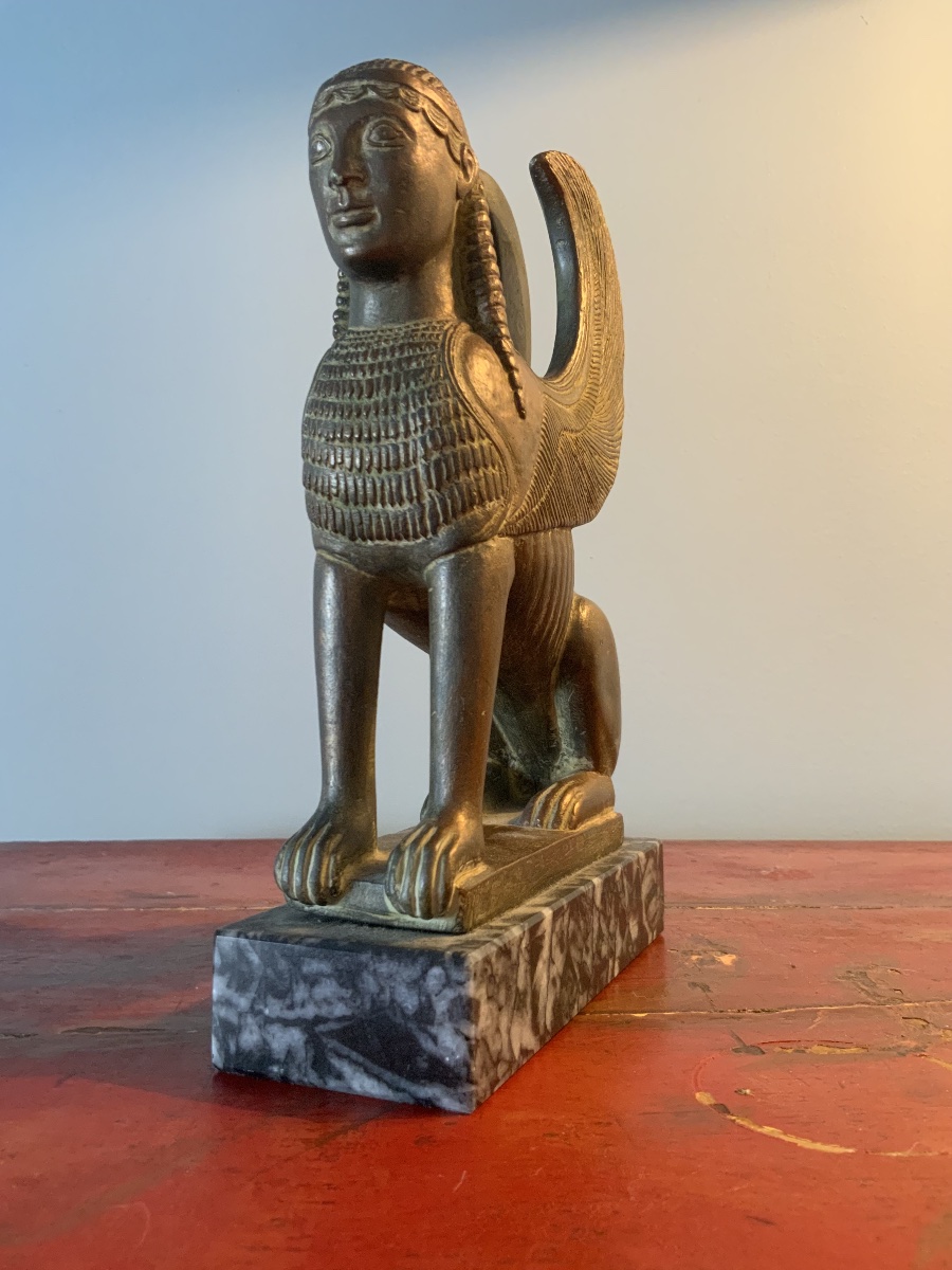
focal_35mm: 29
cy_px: 635
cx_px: 476
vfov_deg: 61.7
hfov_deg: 48.2
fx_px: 1063
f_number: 1.8
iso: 160
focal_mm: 3
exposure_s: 1/50
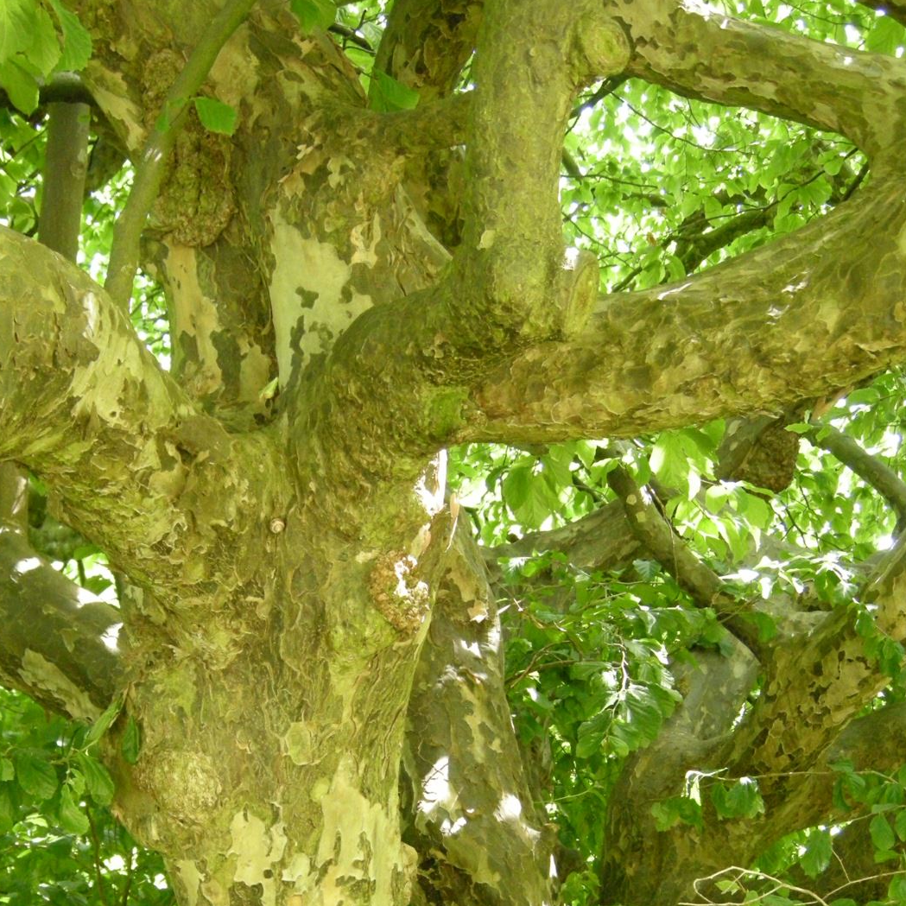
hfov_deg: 29.0
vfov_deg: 28.6
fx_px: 1747
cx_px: 346
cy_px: 695
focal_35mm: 59
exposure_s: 1/36.5
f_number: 2.7
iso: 400
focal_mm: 7.5
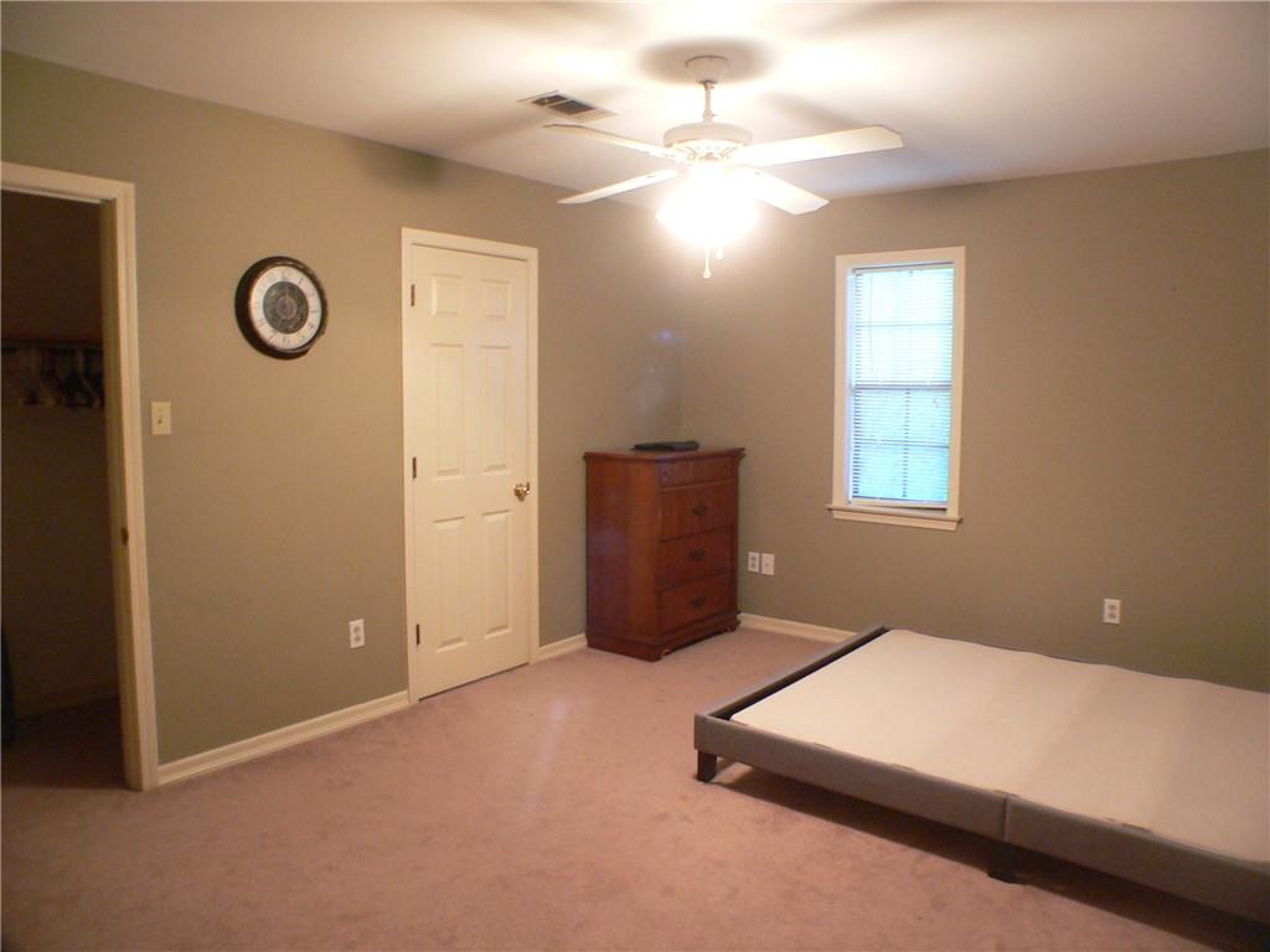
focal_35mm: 36
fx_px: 1321
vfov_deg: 39.7
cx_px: 635
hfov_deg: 51.4
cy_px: 476
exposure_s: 1/4
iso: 200
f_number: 2.8
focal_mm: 6
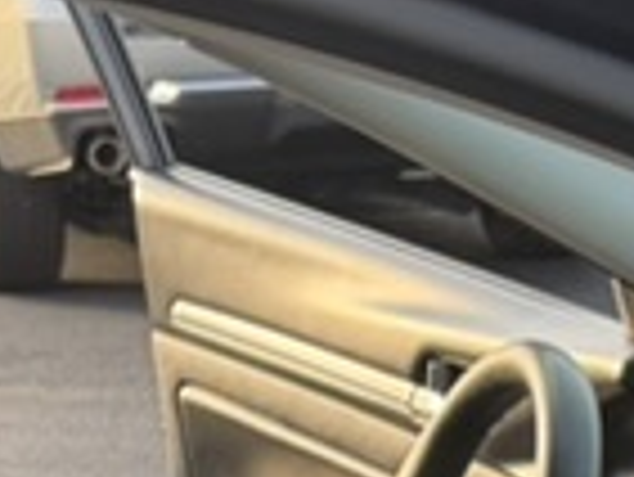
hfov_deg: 11.3
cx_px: 468
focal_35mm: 174
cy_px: 1251
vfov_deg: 7.8
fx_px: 3190
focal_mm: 6.76
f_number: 1.78
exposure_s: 1/218
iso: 80
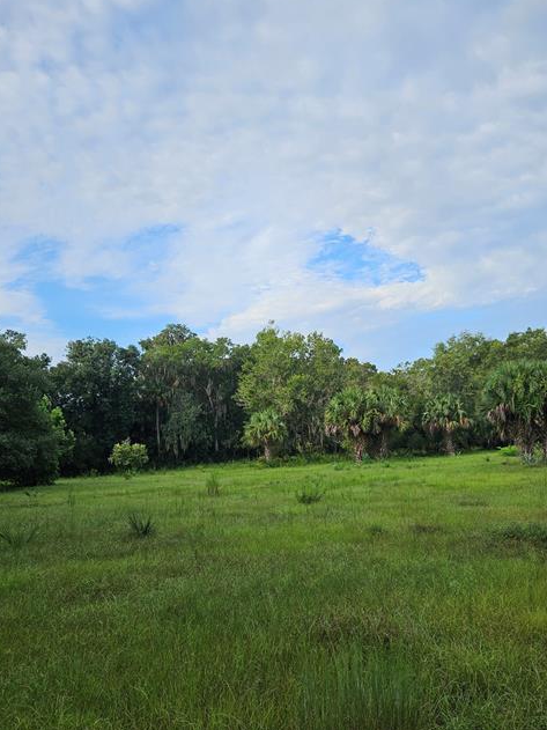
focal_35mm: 28
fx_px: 590
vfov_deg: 63.4
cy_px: 375
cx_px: 306
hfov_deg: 49.6
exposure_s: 1/1182
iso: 25
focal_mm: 5.4
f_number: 1.8
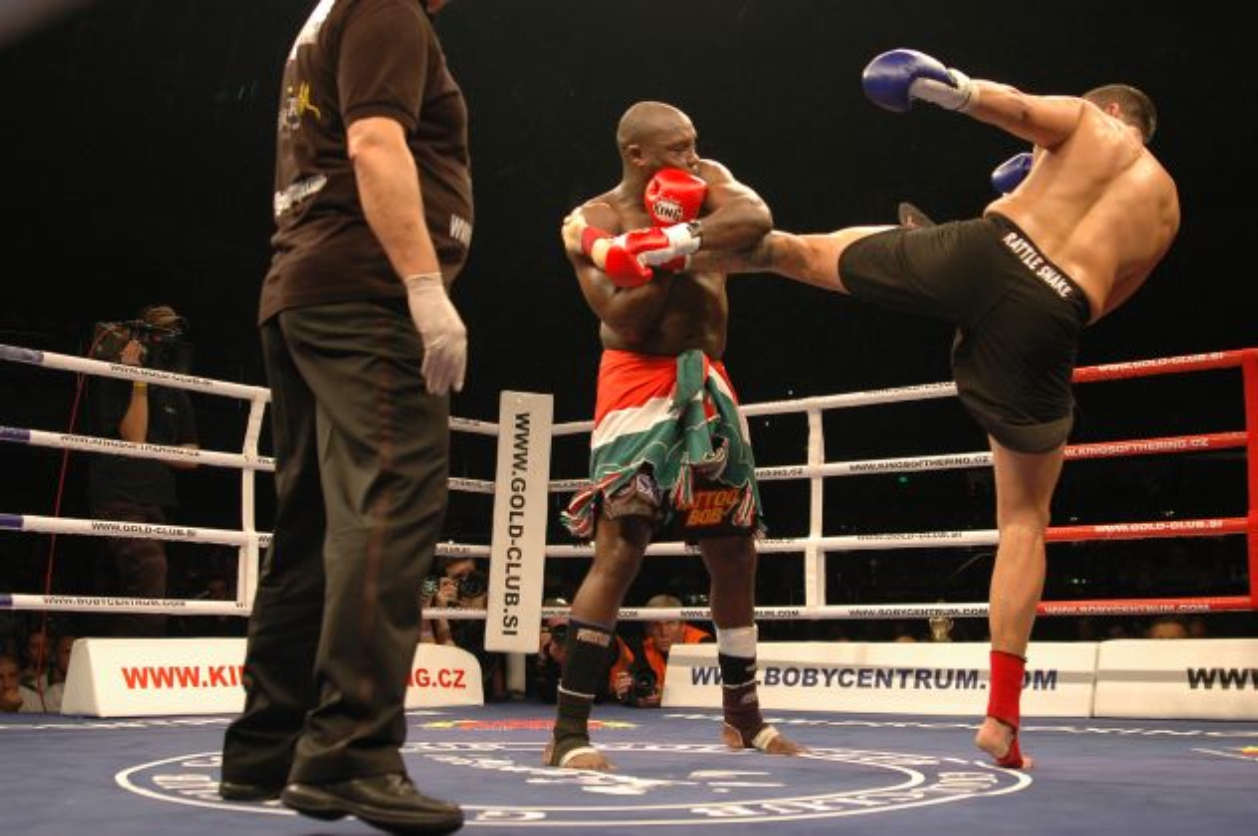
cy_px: 418
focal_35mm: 42
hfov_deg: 46.4
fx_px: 1466
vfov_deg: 31.8
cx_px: 629
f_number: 2.8
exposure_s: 1/400
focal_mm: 28
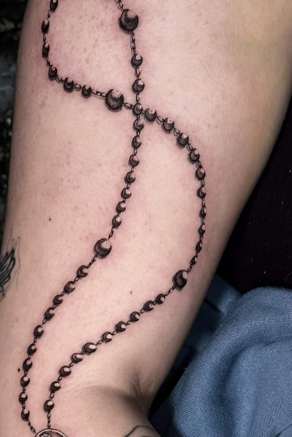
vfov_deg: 26.2
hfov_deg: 17.7
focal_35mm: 77
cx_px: 160
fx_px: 937
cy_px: 283
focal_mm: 6.76
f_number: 1.8
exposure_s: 1/60
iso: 160
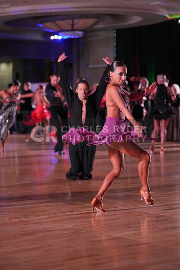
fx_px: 749
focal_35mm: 100
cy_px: 135
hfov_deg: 13.7
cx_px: 90
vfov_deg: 20.4
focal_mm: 100
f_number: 2.8
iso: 2000
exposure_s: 1/800
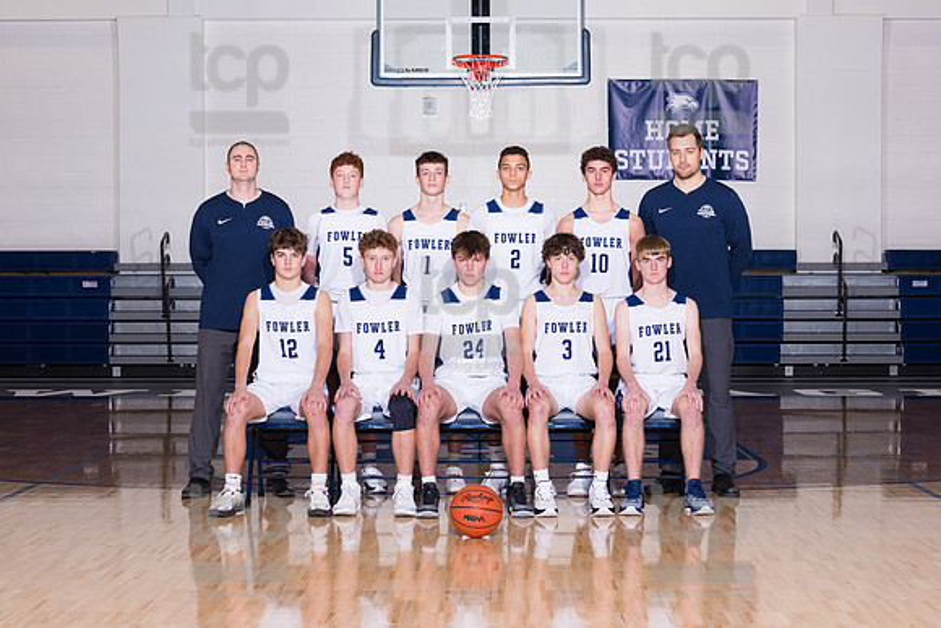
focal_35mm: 69
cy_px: 314
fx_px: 1802
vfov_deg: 19.8
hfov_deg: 29.3
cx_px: 478
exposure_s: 1/250
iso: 400
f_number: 7.1
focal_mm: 50
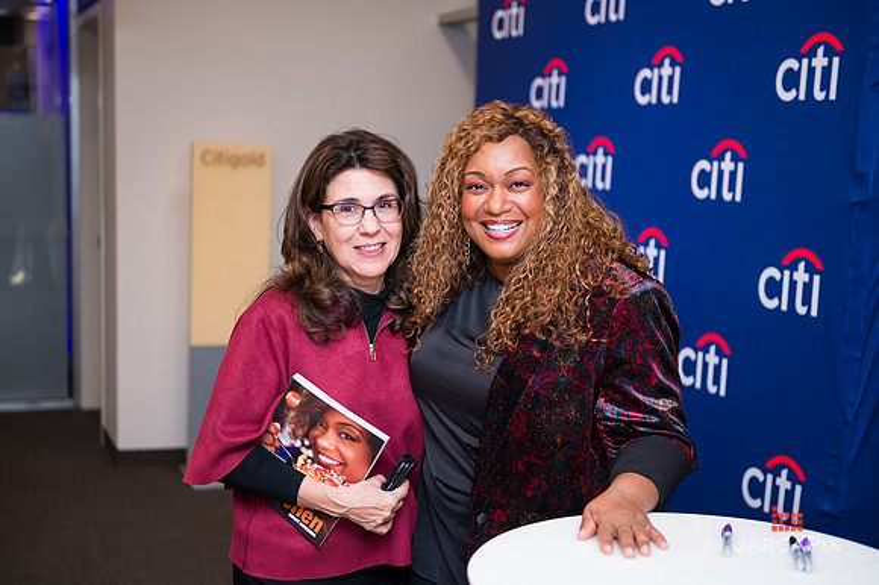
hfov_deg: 38.2
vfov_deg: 26.0
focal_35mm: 52
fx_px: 1269
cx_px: 440
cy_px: 292
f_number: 3.2
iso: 400
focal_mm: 52
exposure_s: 1/200
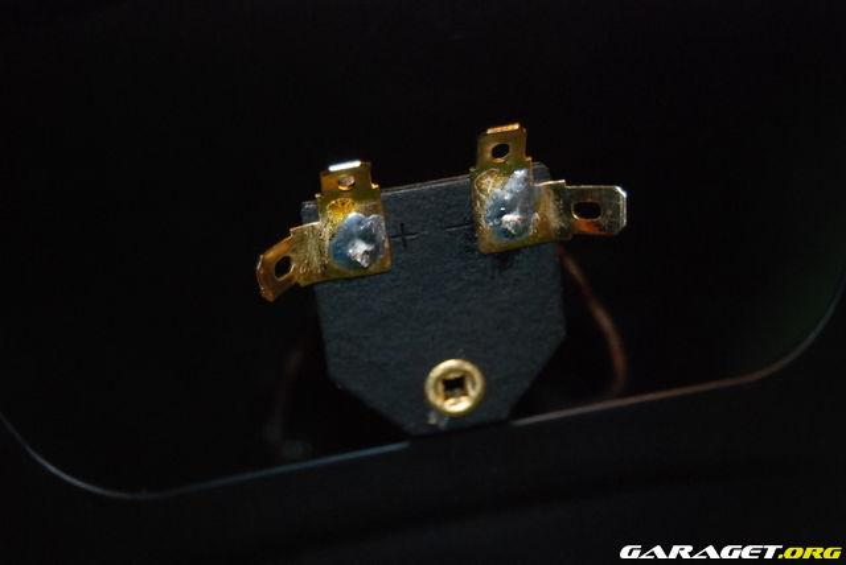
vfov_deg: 17.5
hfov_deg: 26.0
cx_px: 423
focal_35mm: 78
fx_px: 1835
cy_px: 282
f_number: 5.6
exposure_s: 1/60
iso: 1250
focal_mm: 52
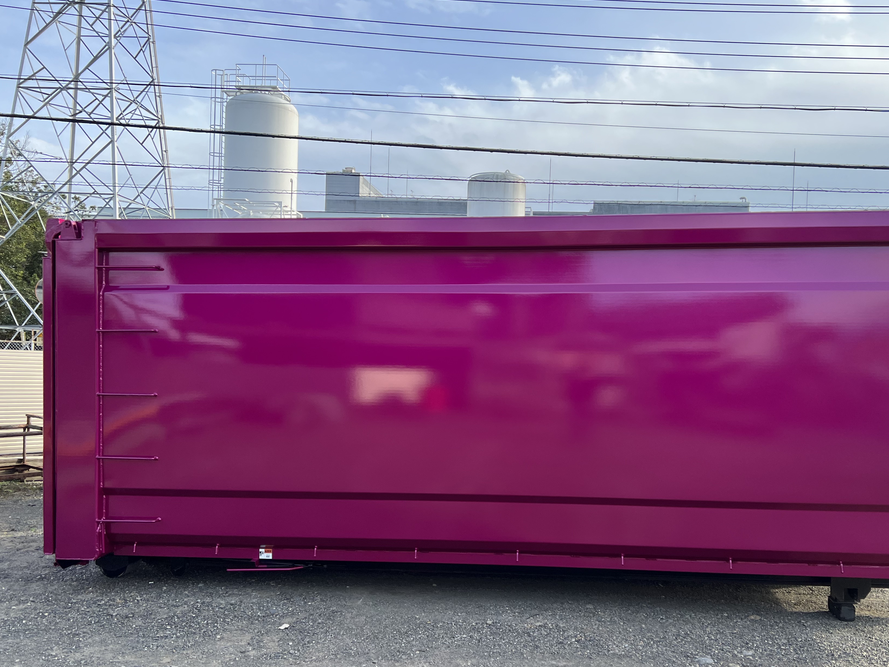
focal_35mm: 32
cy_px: 376
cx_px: 501
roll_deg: -1.9
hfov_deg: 56.6
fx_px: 822
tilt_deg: -1.1
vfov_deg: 44.1
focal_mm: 5.7
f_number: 1.5
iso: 50
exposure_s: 1/1079
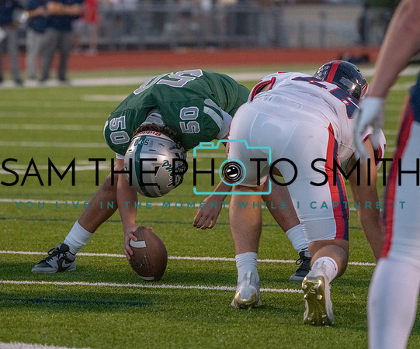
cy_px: 173
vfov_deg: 5.2
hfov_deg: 6.3
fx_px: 3833
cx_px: 155
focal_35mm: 304
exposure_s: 1/1250
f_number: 5.6
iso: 12800
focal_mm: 250
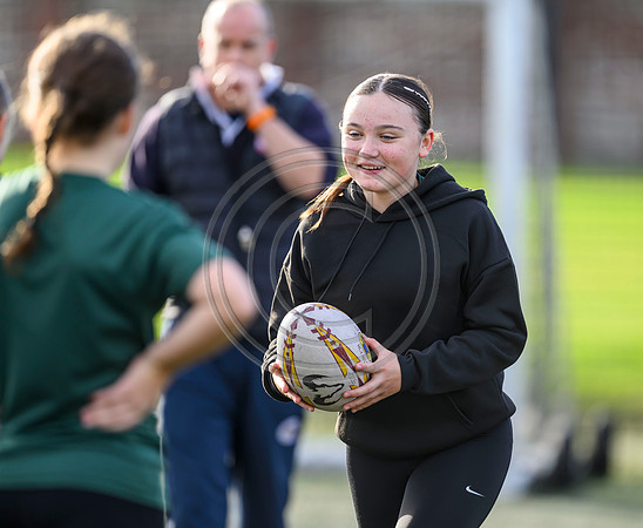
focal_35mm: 464
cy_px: 265
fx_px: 8926
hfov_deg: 4.1
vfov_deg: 3.4
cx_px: 397
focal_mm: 400
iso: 500
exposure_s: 1/1250
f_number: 3.2
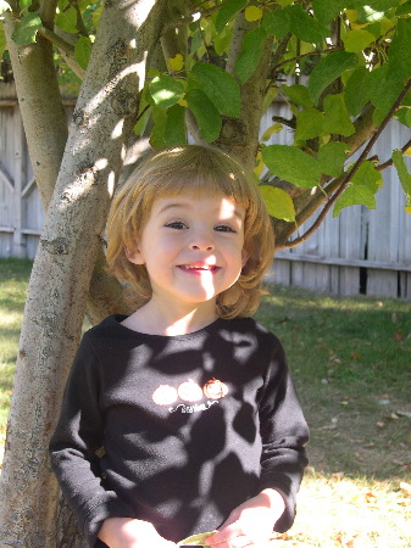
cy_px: 274
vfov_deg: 33.8
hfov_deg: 25.6
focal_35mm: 57
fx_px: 903
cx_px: 206
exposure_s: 1/71.8
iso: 100
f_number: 3.4
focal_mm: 12.2
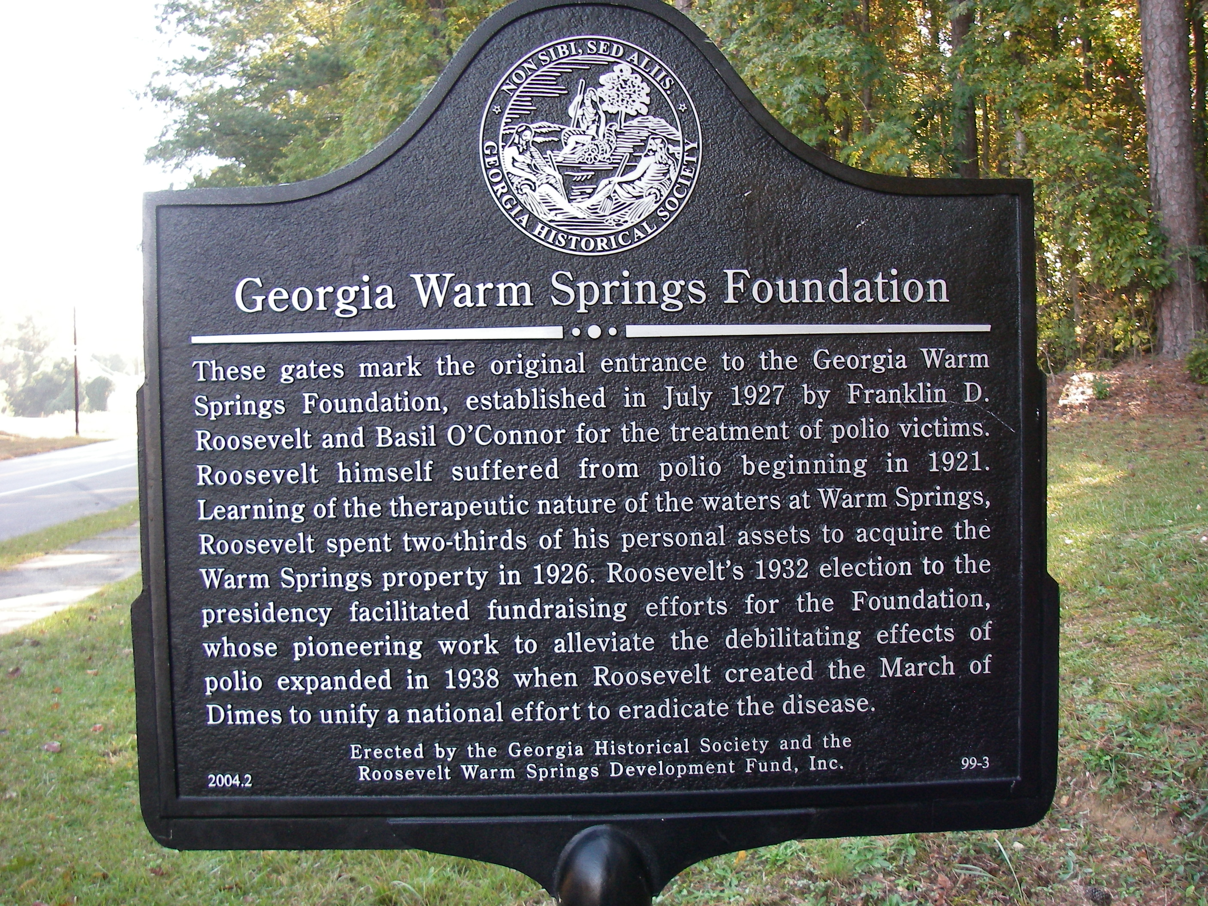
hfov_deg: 49.0
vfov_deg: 37.7
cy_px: 453
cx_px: 604
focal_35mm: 38
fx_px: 1326
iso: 160
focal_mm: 6.3
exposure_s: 1/50
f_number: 3.3
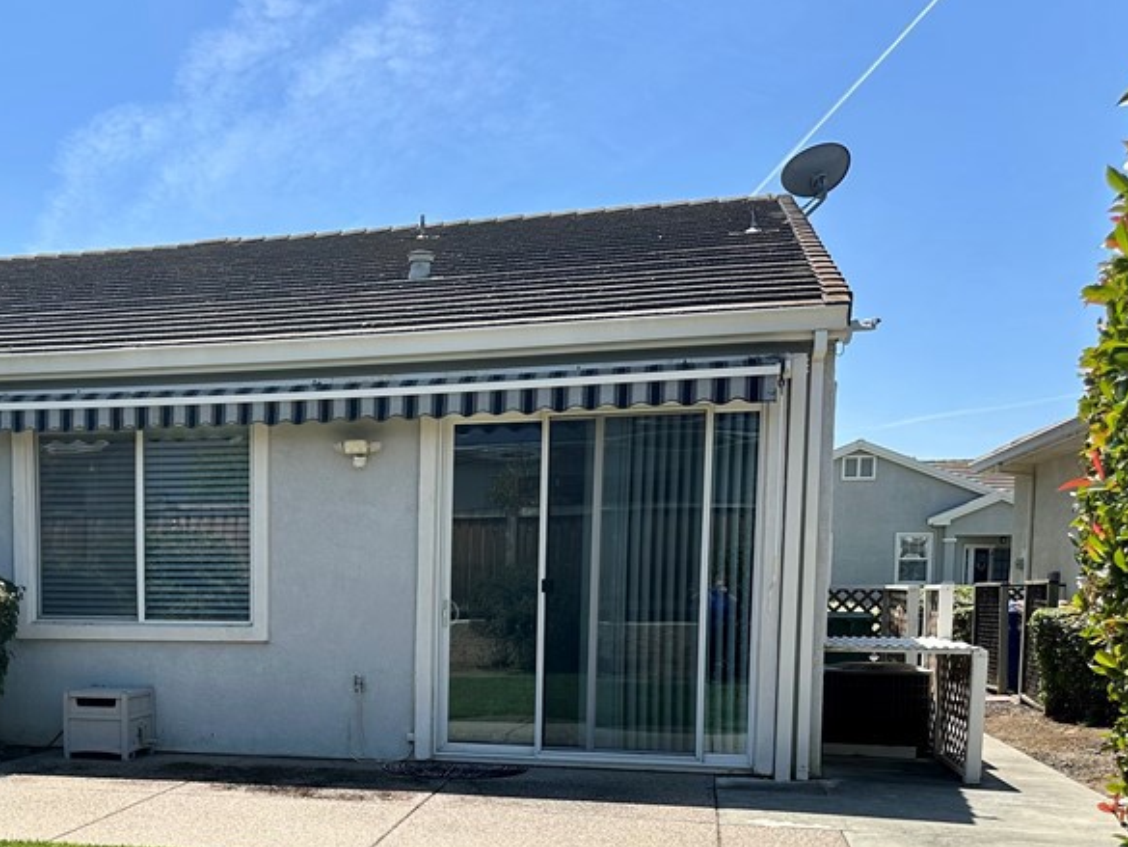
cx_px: 256
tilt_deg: -4.5
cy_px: 702
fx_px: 1369
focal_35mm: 42
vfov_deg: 33.2
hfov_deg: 43.1
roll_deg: -0.3
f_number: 1.78
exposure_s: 1/3472
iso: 80
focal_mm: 6.86
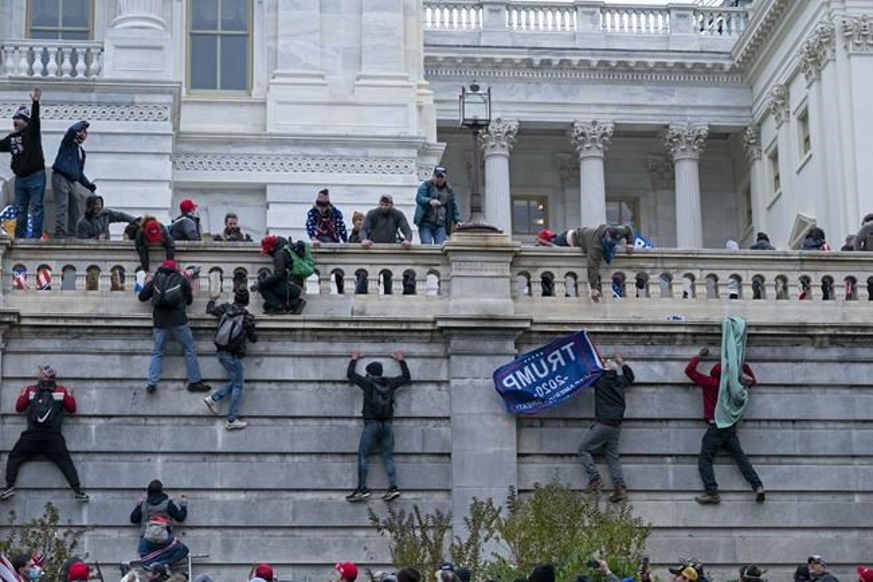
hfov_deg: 20.2
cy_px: 291
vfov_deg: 13.5
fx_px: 2448
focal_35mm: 101
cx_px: 436
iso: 1250
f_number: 7.1
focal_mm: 101
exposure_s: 1/640
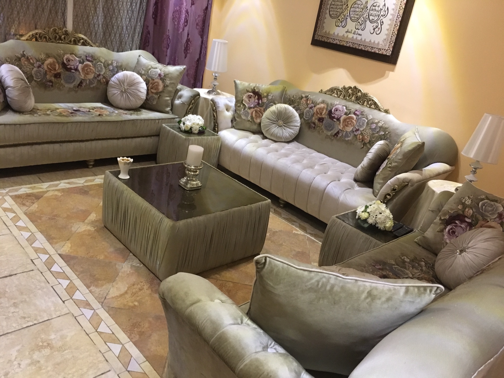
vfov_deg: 48.2
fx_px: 422
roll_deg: -12.5
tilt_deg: -21.1
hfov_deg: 61.7
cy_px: 189
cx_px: 252
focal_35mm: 29
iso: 200
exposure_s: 1/15
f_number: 2.2
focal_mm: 4.15
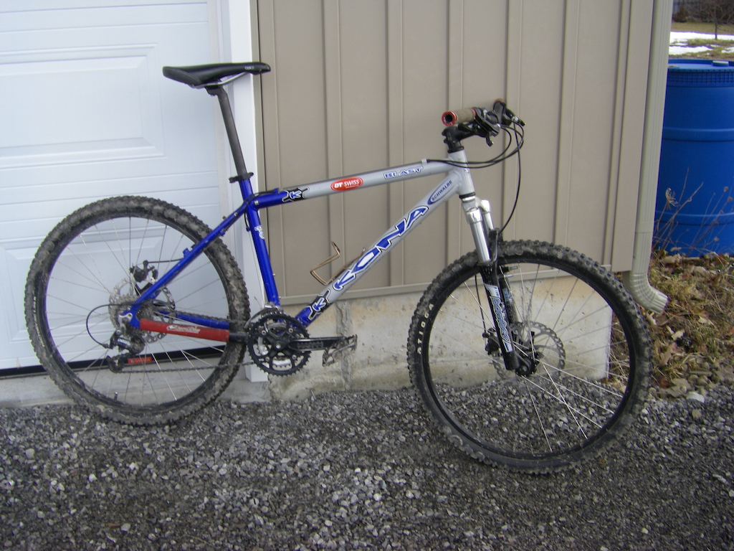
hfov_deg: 49.0
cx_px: 367
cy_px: 276
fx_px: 806
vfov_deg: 37.7
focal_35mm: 38
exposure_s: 1/100
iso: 64
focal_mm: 6.3
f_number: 3.5
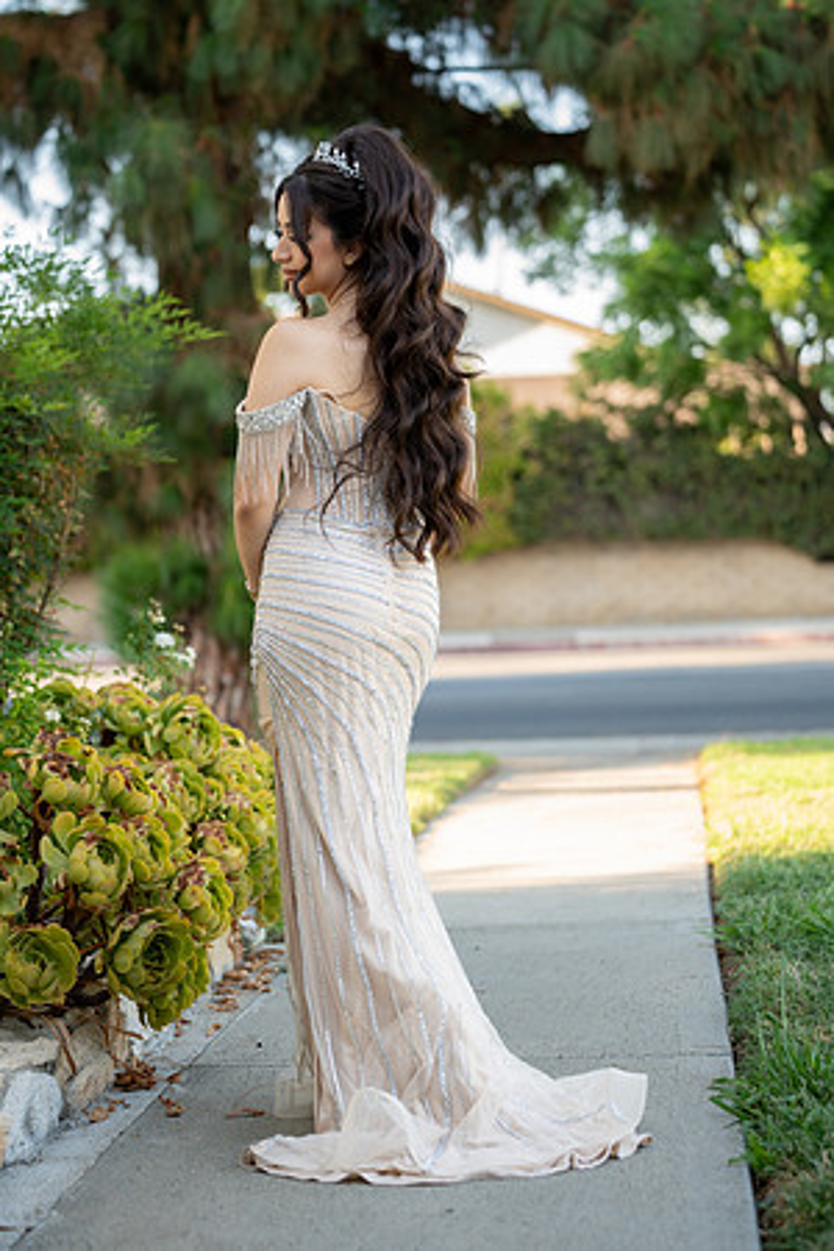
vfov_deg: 28.8
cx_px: 417
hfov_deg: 19.5
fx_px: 2432
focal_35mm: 70
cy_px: 626
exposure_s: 1/400
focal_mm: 70
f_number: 2.8
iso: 320
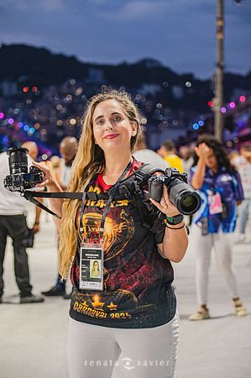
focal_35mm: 105
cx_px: 126
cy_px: 189
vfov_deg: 19.5
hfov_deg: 13.0
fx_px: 1101
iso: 2500
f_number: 4.8
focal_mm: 105
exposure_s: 1/160
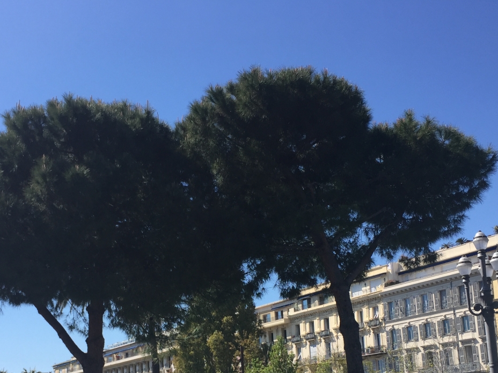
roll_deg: +3.0
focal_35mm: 50
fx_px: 719
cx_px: 218
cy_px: 308
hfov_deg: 38.1
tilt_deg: +8.9
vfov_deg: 28.4
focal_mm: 4.15
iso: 32
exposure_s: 1/1647
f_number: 2.2
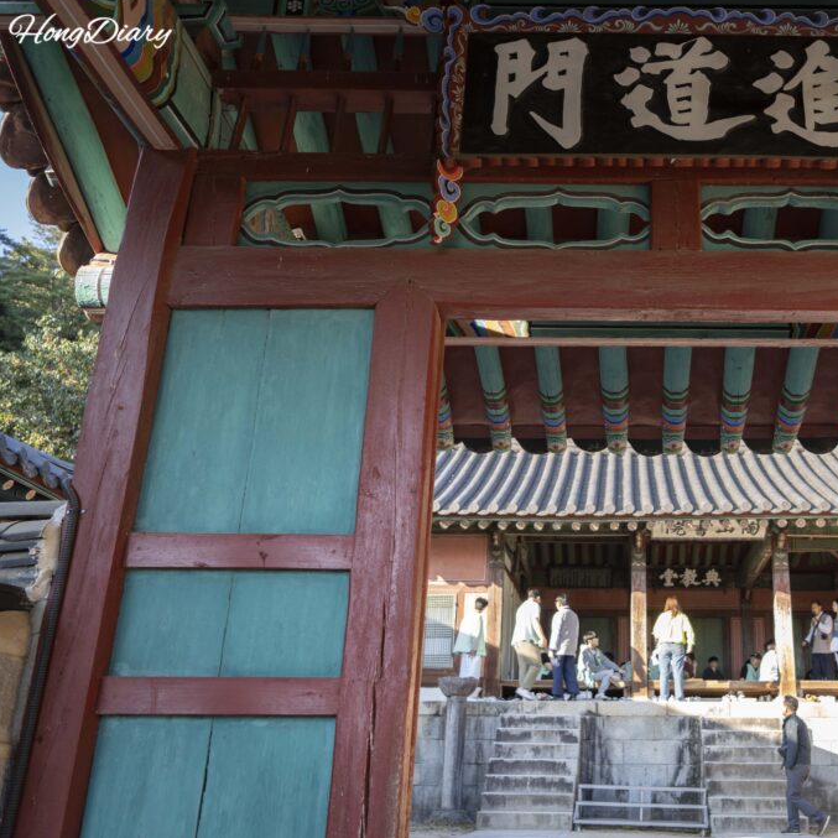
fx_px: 986
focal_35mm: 36
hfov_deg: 44.7
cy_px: 417
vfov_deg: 46.0
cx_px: 613
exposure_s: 1/60
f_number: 4
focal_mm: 28
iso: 100
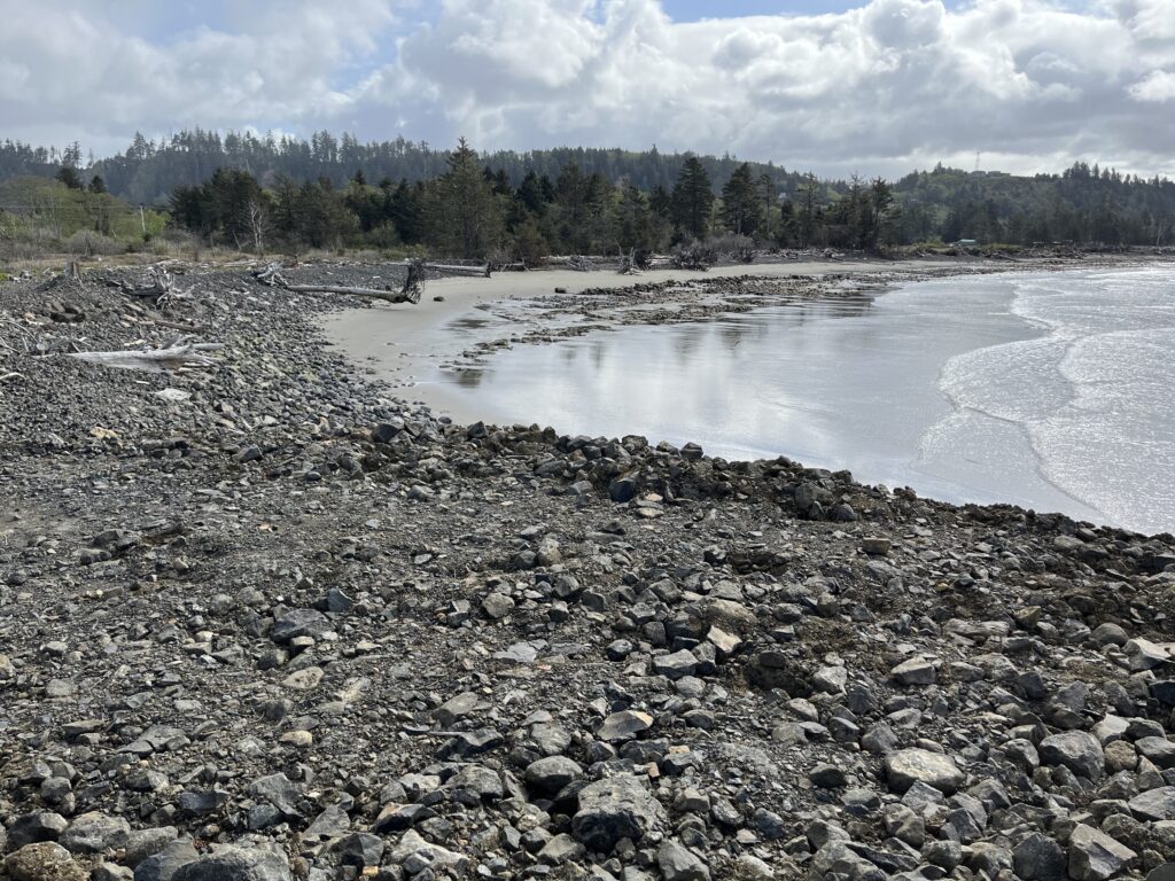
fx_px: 883
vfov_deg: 53.1
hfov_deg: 67.3
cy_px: 440
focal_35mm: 26
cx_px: 588
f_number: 1.6
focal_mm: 5.1
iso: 50
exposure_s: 1/3521
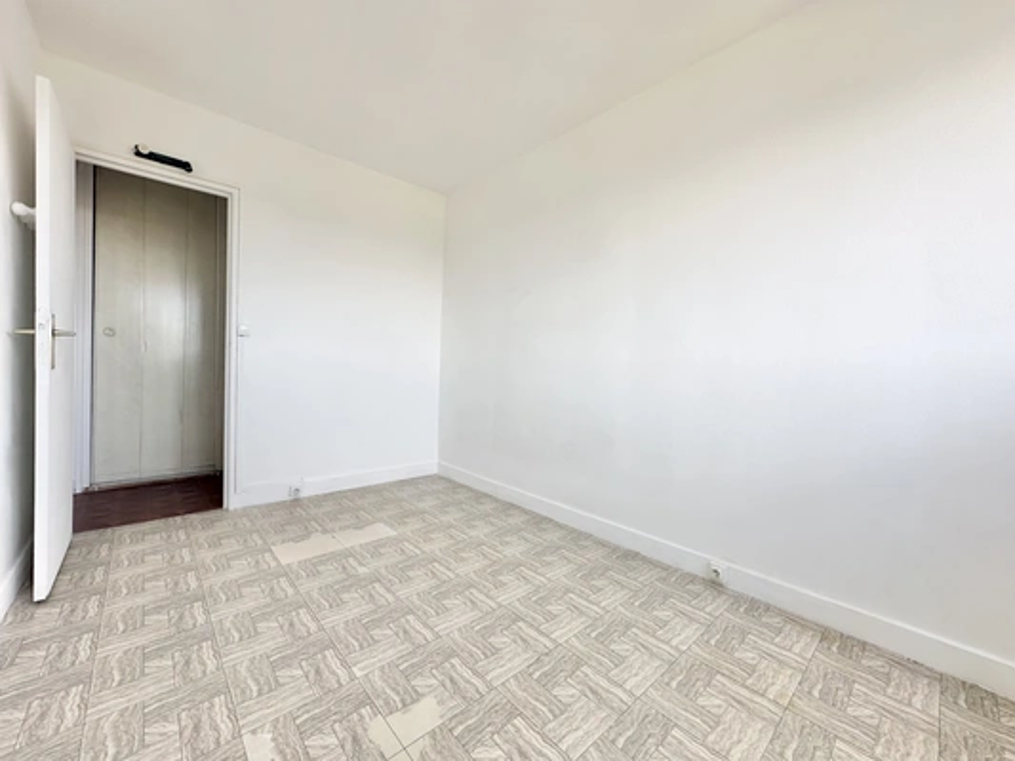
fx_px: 411
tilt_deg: -1.2
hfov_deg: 102.1
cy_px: 380
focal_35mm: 14
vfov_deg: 85.7
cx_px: 508
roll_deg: -1.9
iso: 40
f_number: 2.2
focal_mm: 2.22
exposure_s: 1/178
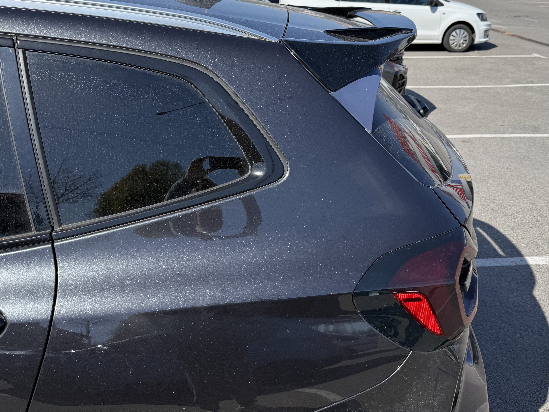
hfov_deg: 52.5
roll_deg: -0.9
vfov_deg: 40.3
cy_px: 144
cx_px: 305
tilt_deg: -17.9
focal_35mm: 35
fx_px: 555
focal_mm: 6.76
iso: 80
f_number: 1.78
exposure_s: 1/3584
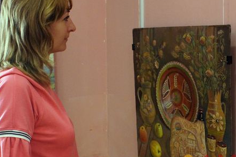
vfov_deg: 21.9
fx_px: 406
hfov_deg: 32.2
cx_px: 149
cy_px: 91
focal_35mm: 62
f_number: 6.3
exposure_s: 1/50
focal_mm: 26
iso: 3200
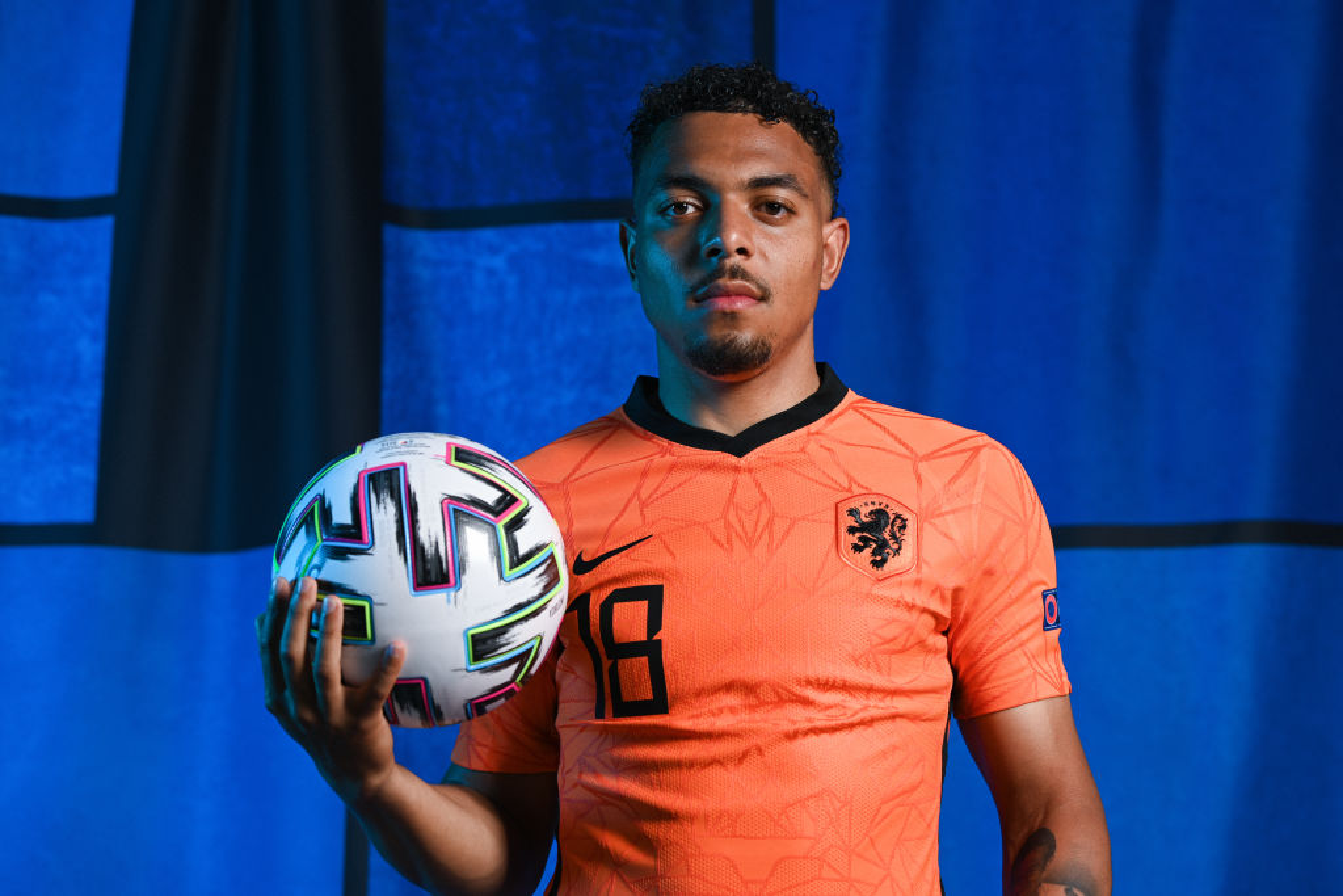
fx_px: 2612
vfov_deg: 19.5
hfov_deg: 28.8
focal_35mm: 70
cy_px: 448
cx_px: 672
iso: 100
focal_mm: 70
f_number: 5
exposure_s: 1/200
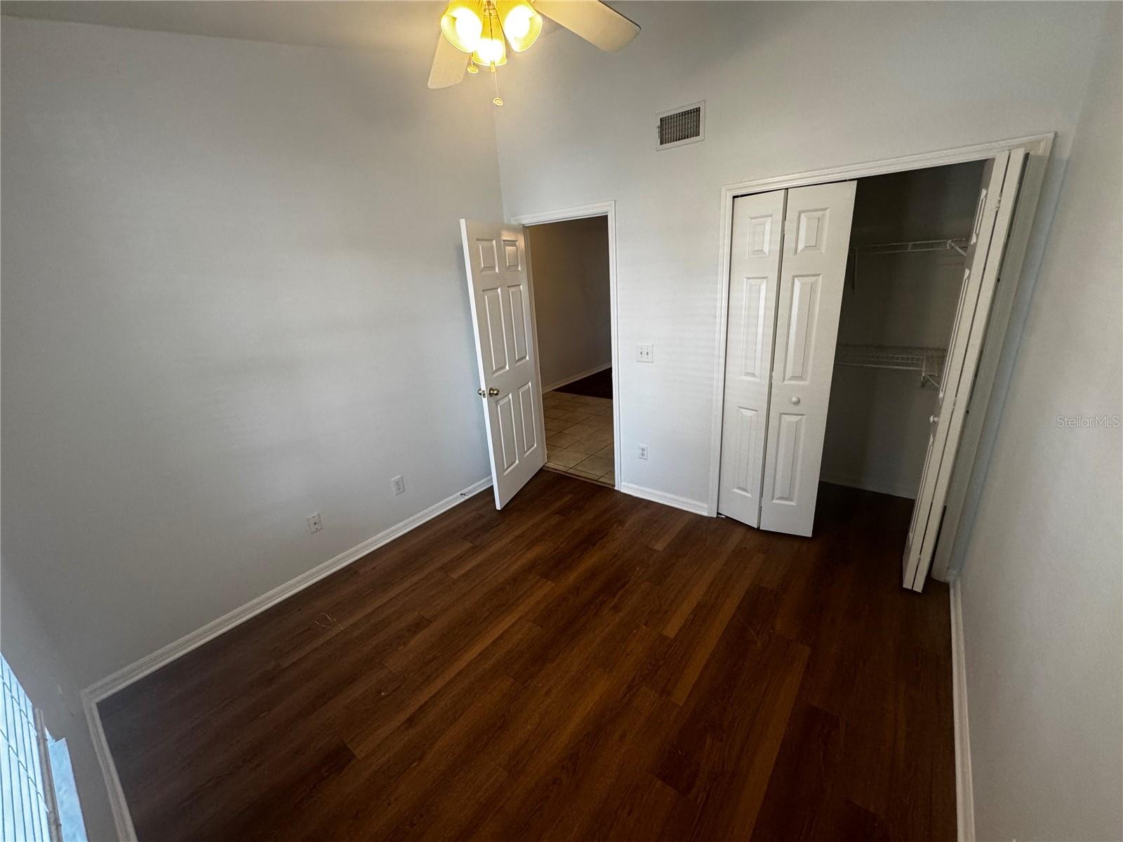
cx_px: 562
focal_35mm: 14
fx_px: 454
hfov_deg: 102.1
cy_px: 421
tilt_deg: -18.9
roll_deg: +3.6
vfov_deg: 85.7
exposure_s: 1/99
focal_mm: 2.22
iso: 250
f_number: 2.2
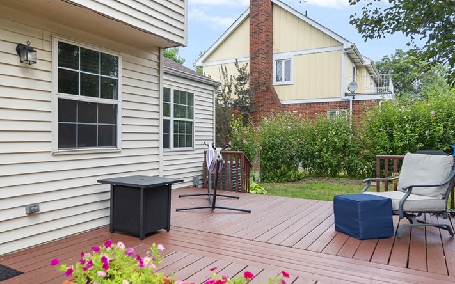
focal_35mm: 29
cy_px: 138
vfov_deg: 43.4
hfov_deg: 64.7
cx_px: 192
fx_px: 357
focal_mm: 18.5
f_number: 4
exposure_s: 1/250
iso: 400
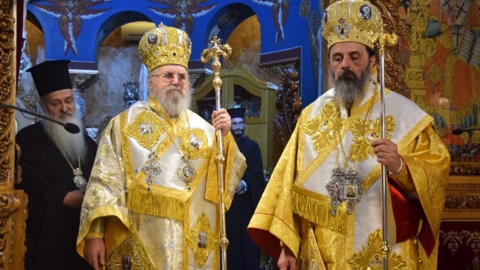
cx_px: 242
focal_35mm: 56
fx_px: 707
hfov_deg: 37.5
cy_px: 132
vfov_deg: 21.6
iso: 900
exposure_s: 1/60
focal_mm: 35
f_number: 4.5
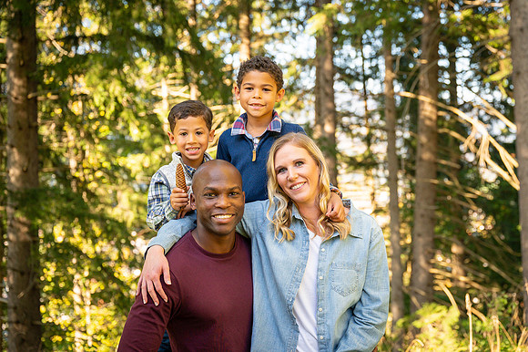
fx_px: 865
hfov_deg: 33.9
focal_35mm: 59
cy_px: 178
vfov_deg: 23.0
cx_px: 299
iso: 400
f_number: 3.5
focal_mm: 52
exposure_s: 1/800
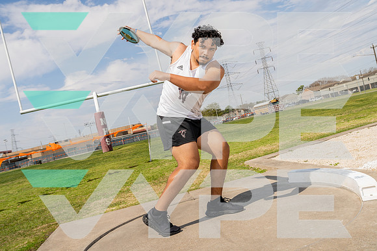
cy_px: 126
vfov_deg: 38.9
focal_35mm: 34
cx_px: 188
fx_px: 356
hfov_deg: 55.8
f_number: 8
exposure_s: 1/250
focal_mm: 34
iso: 100
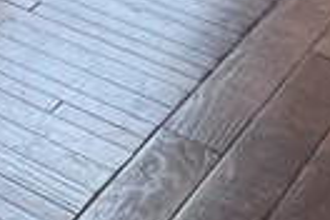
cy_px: -260
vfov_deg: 11.4
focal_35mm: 105
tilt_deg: -20.0
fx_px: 962
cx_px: -815
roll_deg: +1.8
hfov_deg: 9.7
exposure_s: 1/120
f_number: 1.8
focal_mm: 1.57
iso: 100
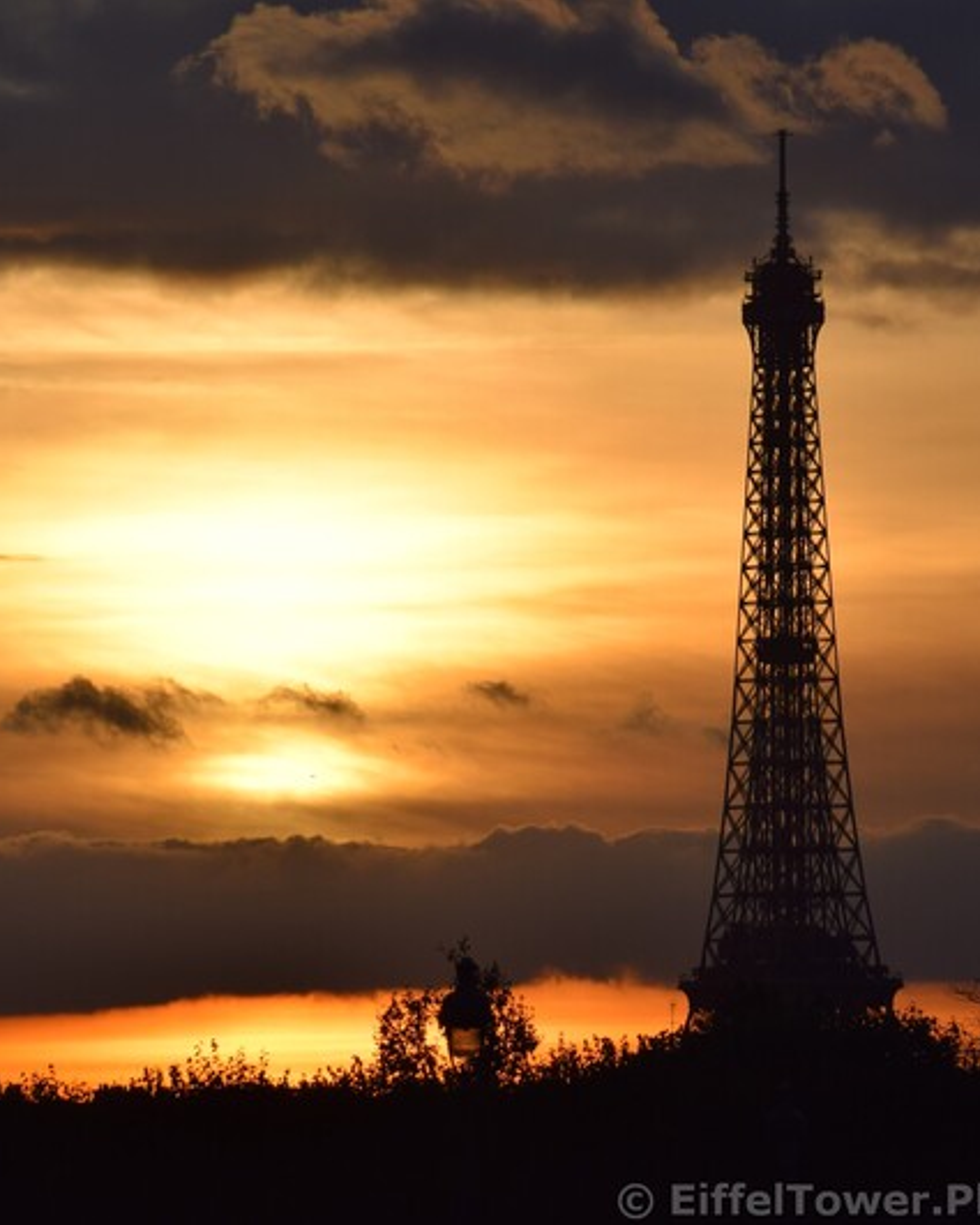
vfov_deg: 5.9
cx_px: 553
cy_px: 612
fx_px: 11914
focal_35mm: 329
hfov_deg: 4.7
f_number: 9
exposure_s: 1/1250
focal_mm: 155
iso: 200
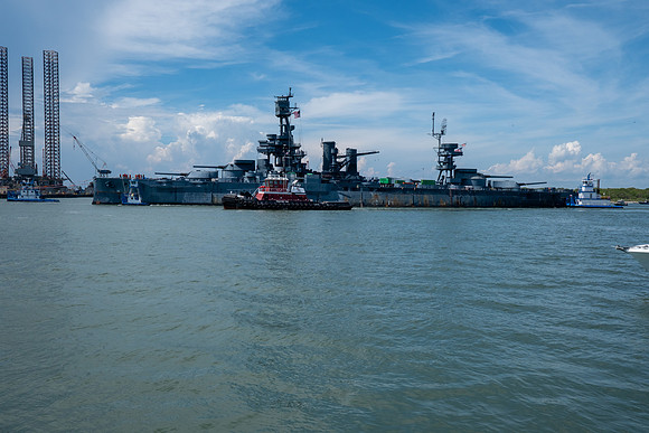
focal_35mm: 35
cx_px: 324
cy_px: 216
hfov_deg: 54.4
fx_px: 631
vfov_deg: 37.9
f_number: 9
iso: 160
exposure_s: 1/680
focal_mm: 23.5
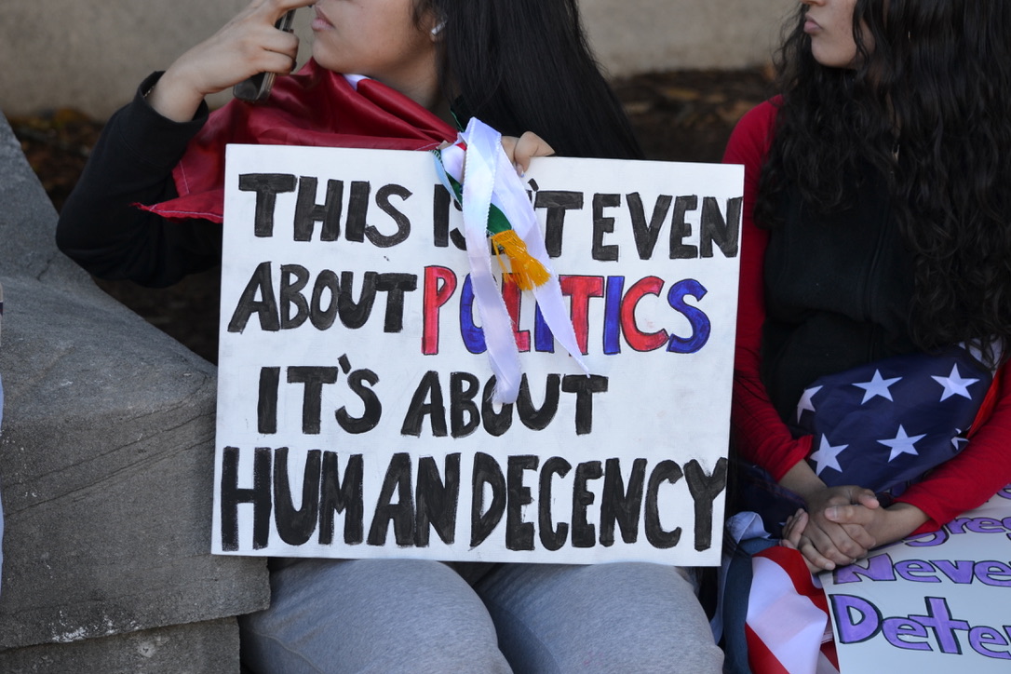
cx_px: 506
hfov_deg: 19.5
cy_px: 337
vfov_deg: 13.0
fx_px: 2949
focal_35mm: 105
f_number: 5.6
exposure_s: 1/125
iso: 250
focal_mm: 70
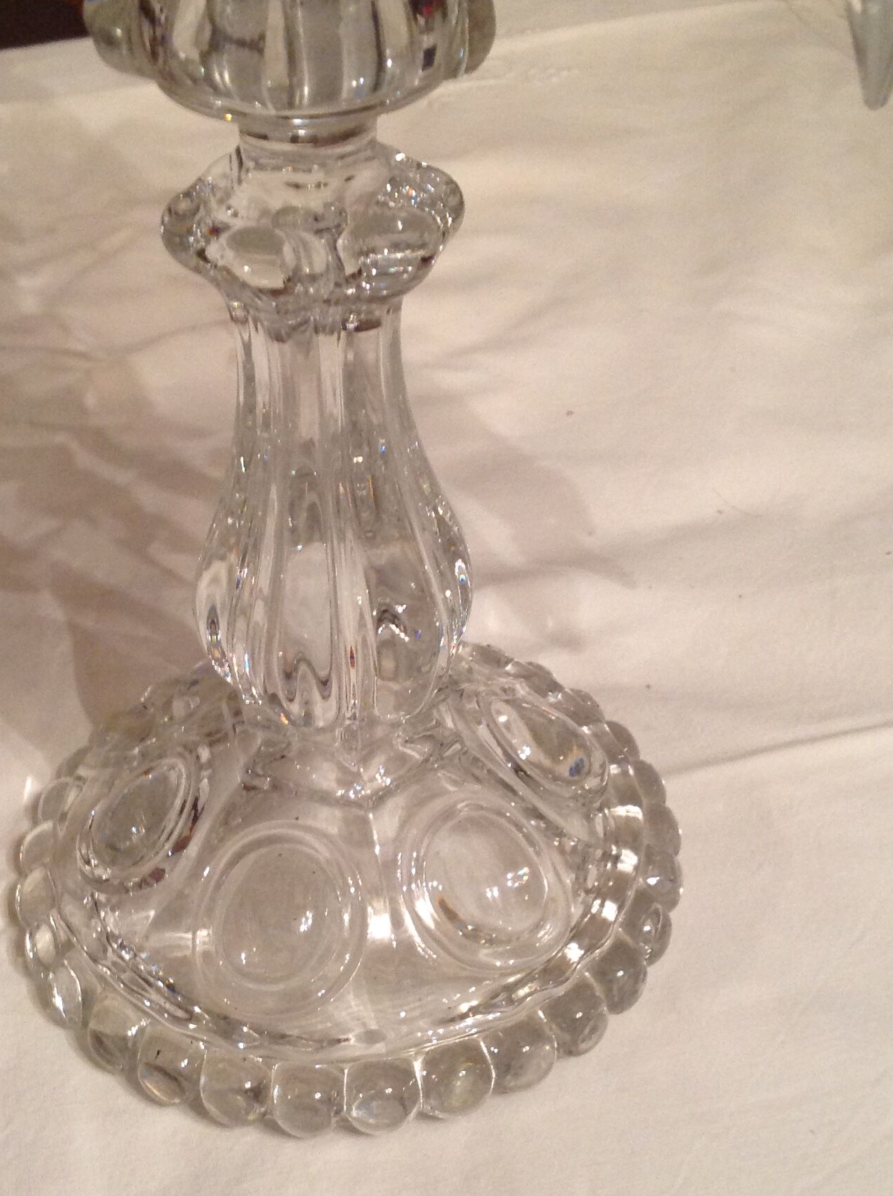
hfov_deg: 27.4
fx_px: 1828
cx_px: 382
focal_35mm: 53
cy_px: 601
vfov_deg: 36.2
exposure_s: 1/17
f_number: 2.4
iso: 200
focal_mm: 4.28
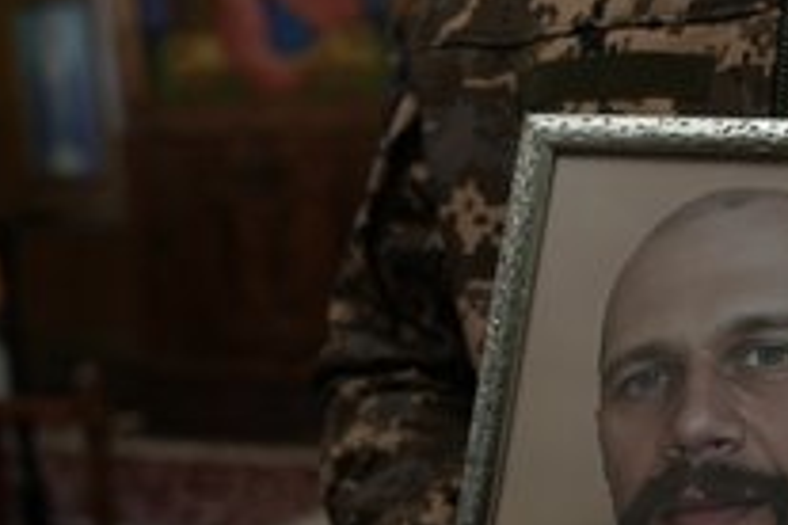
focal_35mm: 56
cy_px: 462
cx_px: 685
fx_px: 1226
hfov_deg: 34.0
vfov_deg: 23.6
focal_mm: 29
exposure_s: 1/50
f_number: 2.8
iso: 800
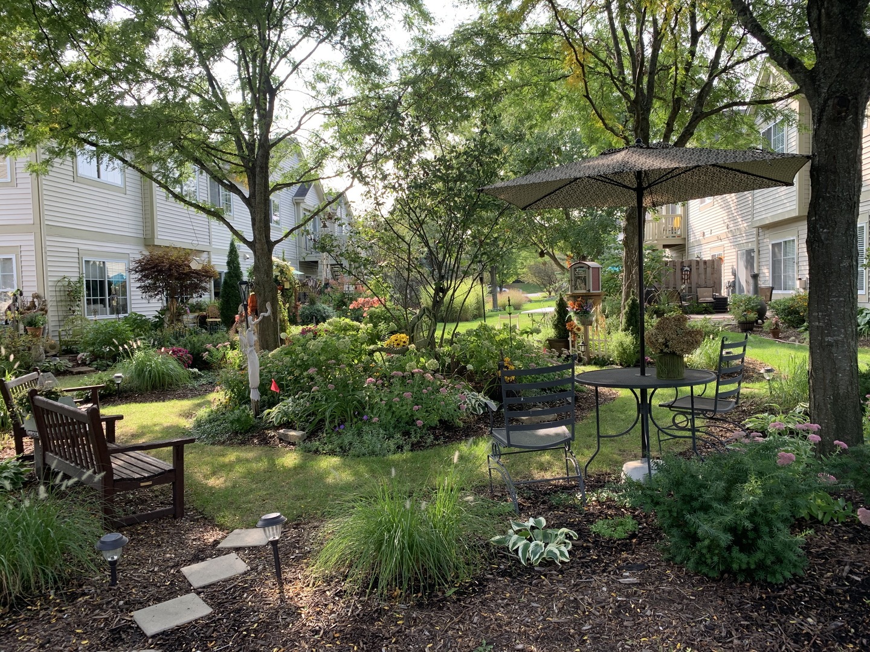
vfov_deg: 53.1
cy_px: 326
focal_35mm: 26
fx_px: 653
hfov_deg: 67.3
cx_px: 435
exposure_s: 1/206
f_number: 1.8
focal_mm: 4.25
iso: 25
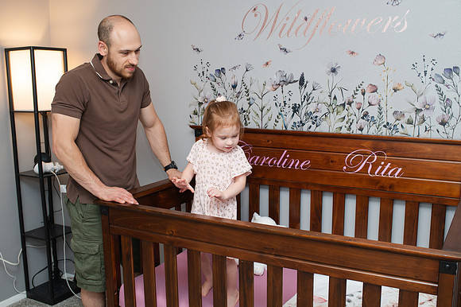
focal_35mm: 37
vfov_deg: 35.6
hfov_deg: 51.5
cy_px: 162
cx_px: 244
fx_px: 478
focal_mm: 35
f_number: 4
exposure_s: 1/200
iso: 1000
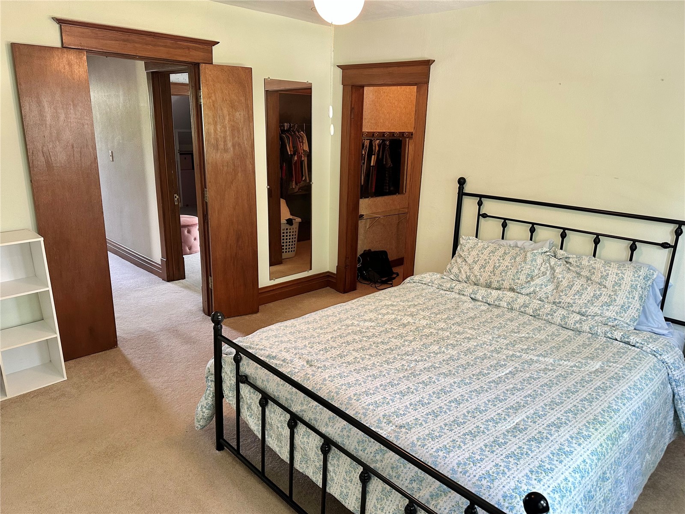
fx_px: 475
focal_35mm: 24
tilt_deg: -15.0
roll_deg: -1.4
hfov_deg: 71.6
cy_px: 257
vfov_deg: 56.8
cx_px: 342
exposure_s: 1/60
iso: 200
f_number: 1.78
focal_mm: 6.86
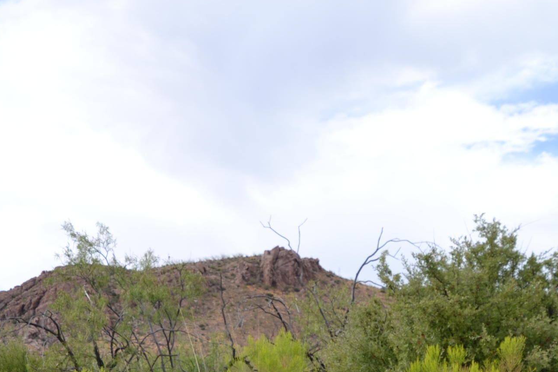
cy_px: 403
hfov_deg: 31.7
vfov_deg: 20.6
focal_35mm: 63
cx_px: 188
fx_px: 976
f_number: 6.3
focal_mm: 18
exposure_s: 1/200
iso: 100
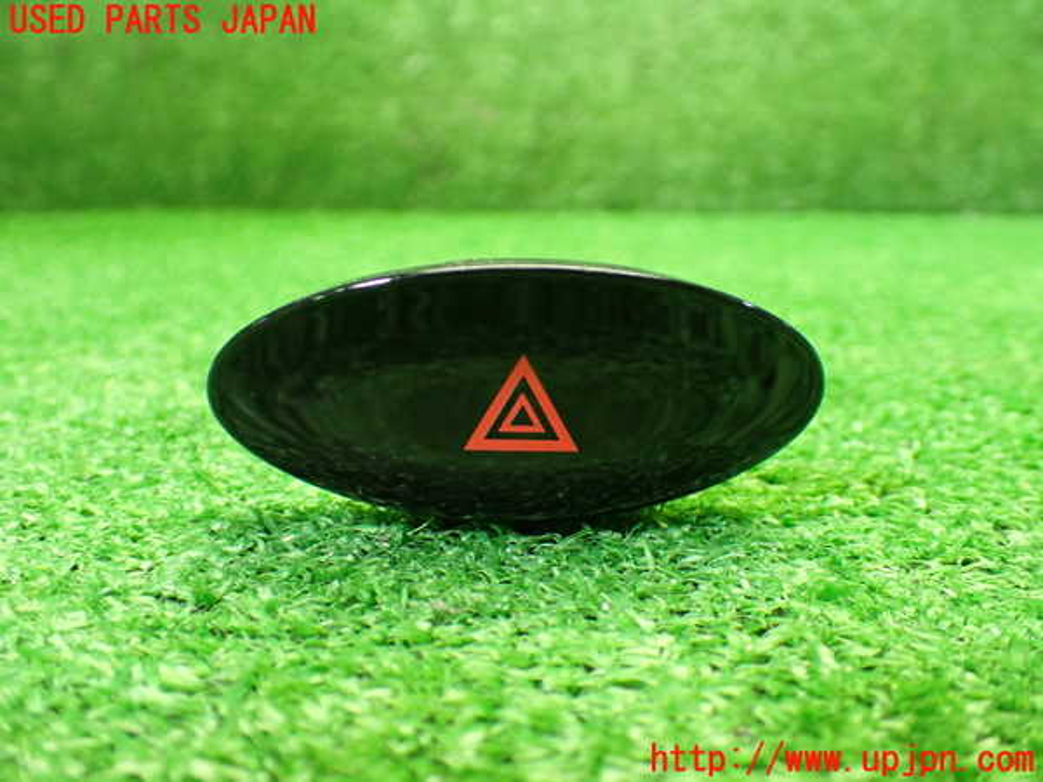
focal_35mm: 36
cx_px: 522
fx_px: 1085
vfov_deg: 39.7
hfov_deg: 51.4
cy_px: 391
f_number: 2.5
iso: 800
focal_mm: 6.37
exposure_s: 1/60
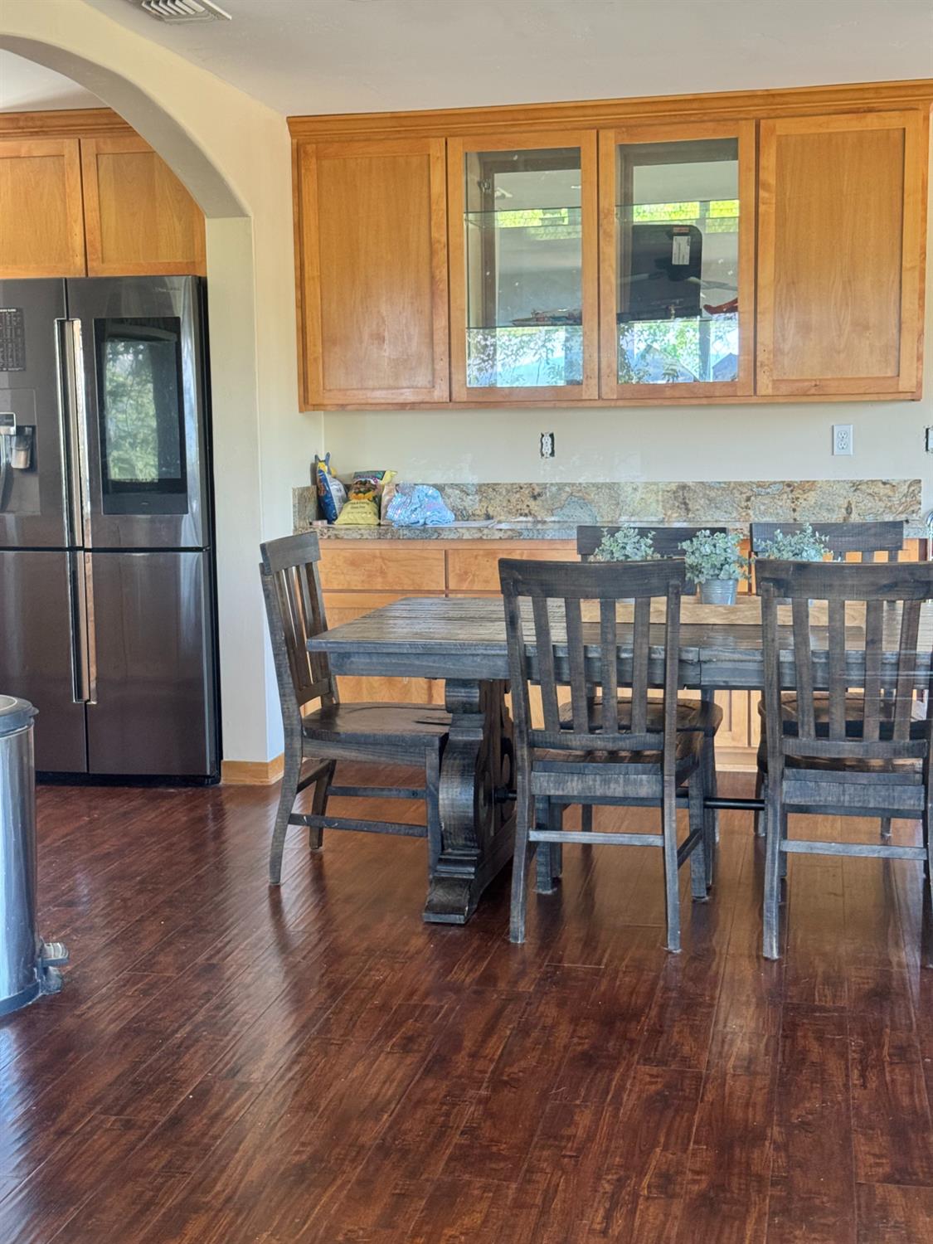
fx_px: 1725
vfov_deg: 39.7
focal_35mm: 48
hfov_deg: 30.3
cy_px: 622
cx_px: 466
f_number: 1.78
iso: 160
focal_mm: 6.76
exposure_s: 1/60
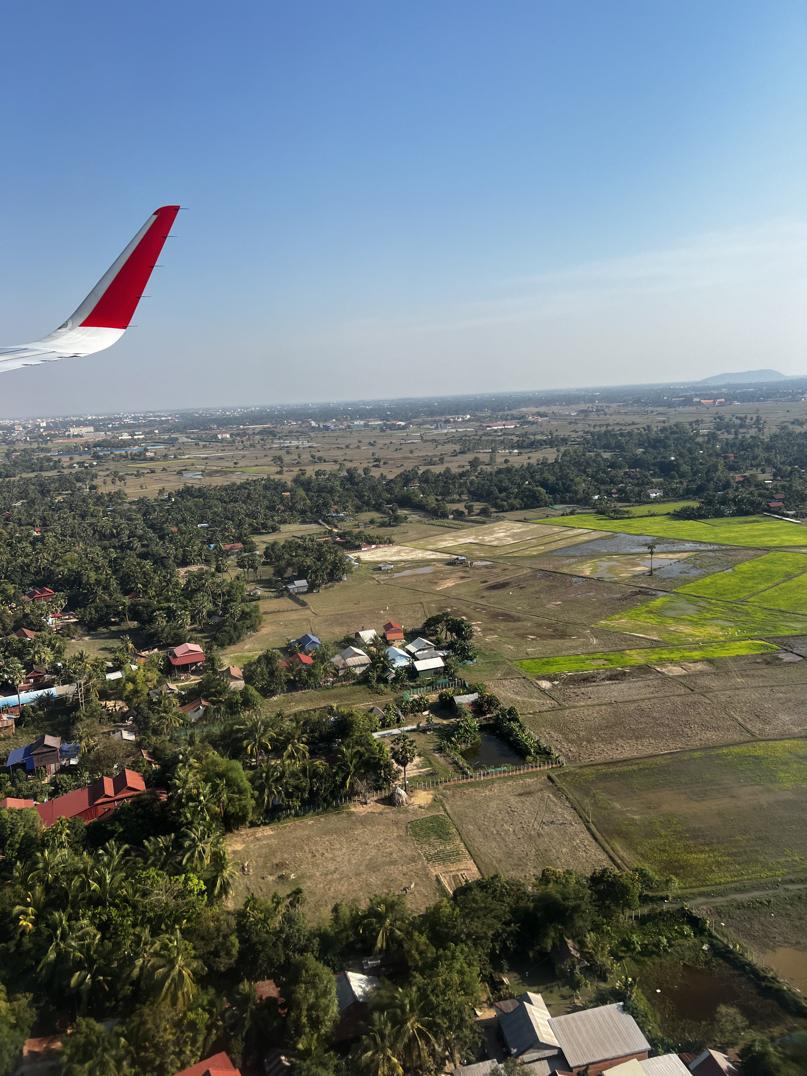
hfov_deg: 53.1
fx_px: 808
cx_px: 404
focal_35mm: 26
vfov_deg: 67.3
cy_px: 538
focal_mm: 5.7
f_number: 1.5
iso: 50
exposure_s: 1/2513
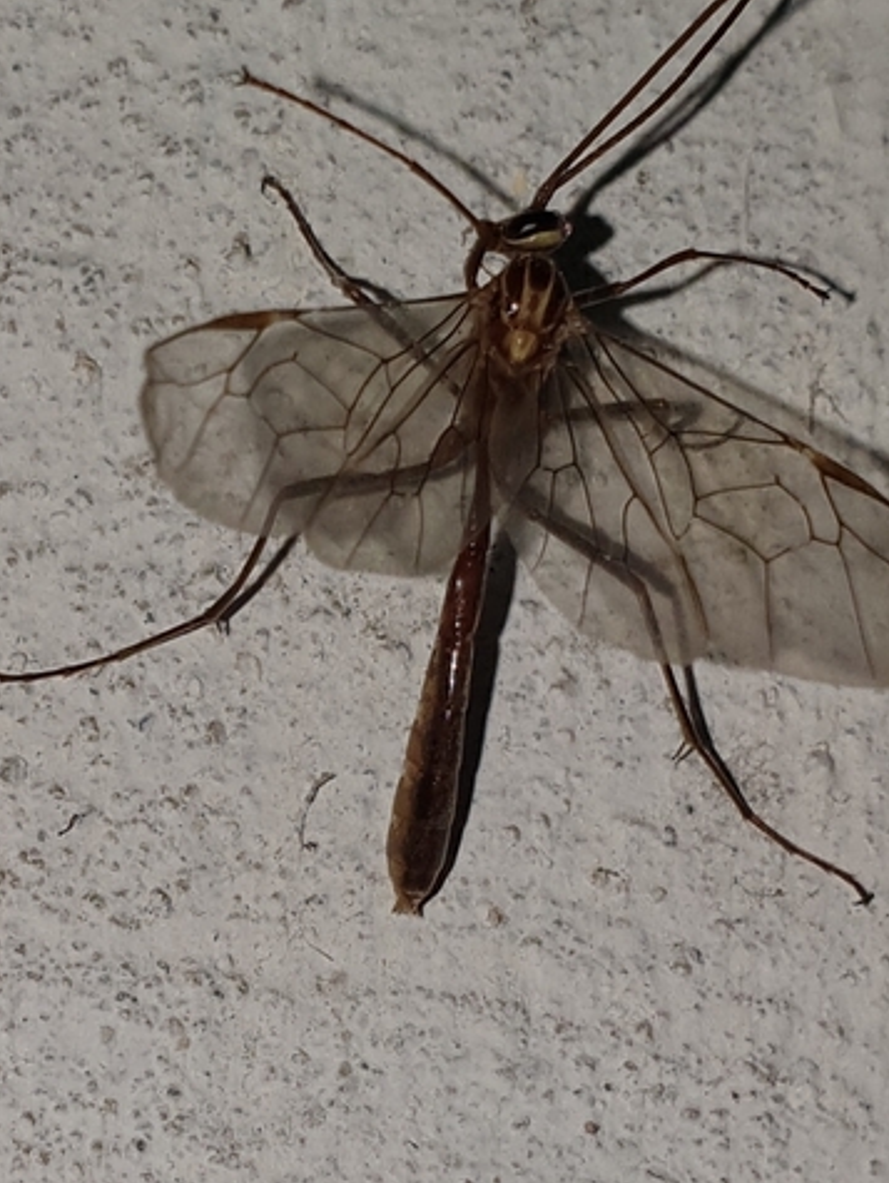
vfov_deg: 51.8
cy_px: 416
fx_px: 1197
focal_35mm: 35
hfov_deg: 40.6
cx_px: 515
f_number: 2.4
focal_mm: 4.3
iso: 50
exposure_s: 1/1818
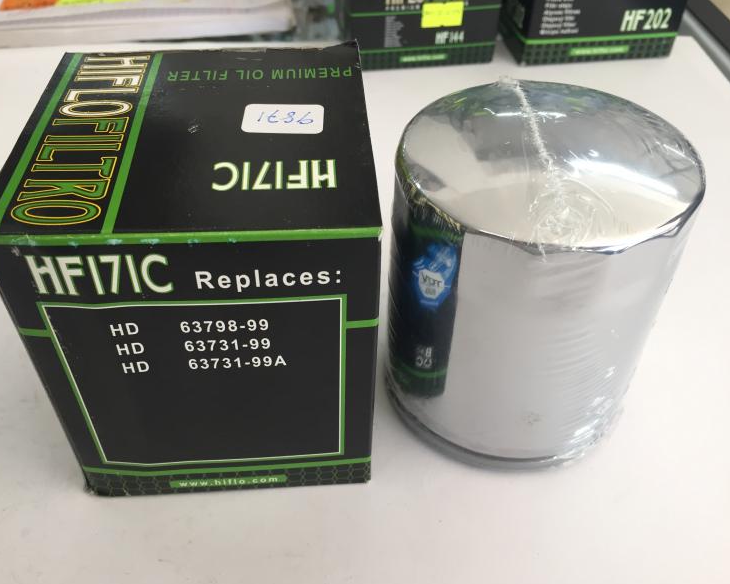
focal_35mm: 31
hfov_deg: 57.1
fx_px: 670
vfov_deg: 47.1
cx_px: 339
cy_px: 299
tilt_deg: -45.1
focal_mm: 4.15
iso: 32
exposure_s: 1/40
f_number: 2.2
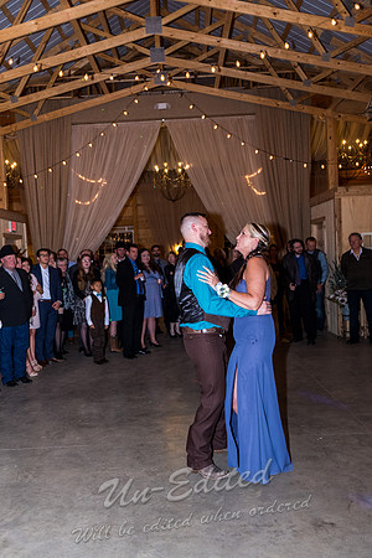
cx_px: 186
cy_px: 279
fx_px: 496
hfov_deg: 41.1
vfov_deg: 58.7
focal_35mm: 32
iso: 1600
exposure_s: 1/200
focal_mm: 21.4
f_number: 3.2
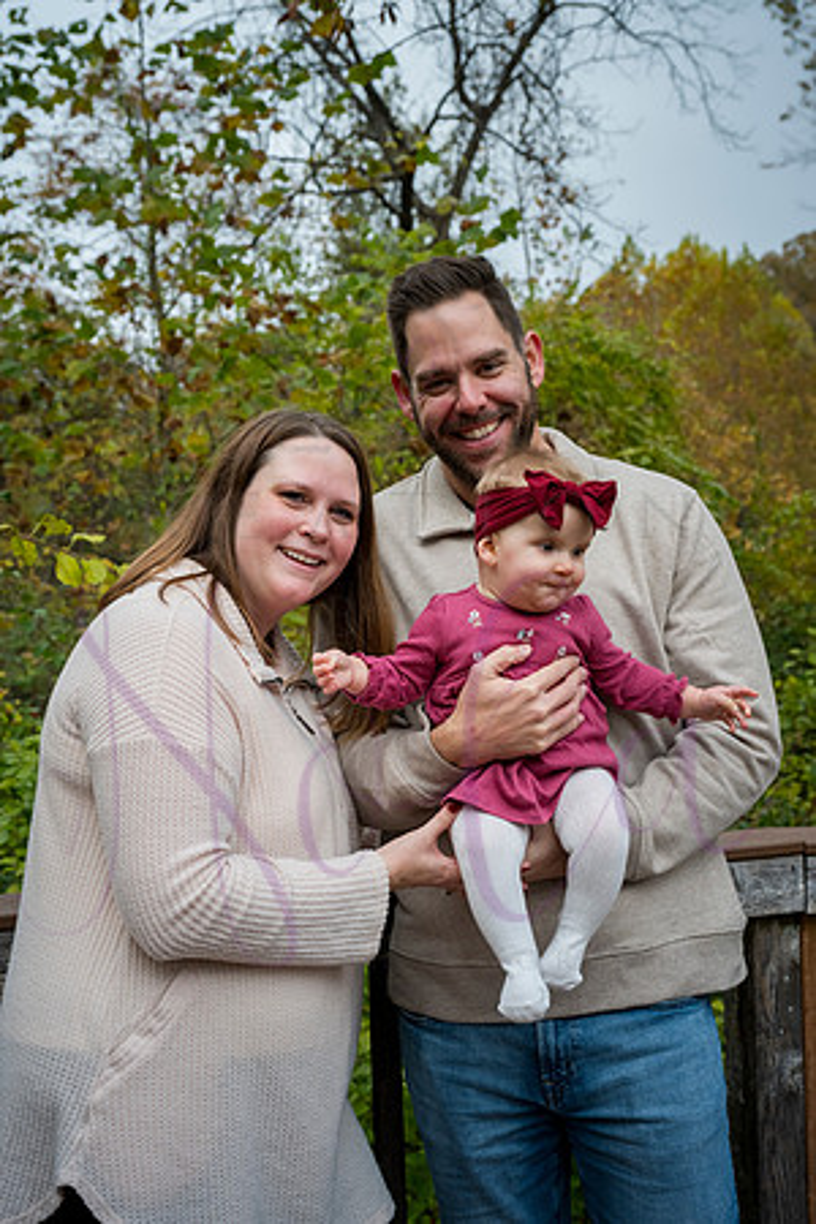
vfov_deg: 39.6
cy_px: 612
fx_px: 1700
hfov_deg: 27.0
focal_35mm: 50
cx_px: 408
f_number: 6.3
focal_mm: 50
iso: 400
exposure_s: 1/500
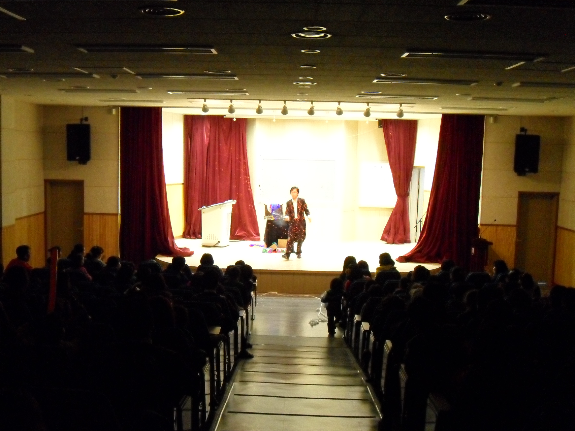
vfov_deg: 34.3
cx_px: 259
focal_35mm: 42
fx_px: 698
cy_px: 225
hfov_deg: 44.7
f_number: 3.6
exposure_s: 1/20
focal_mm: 6.3
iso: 640
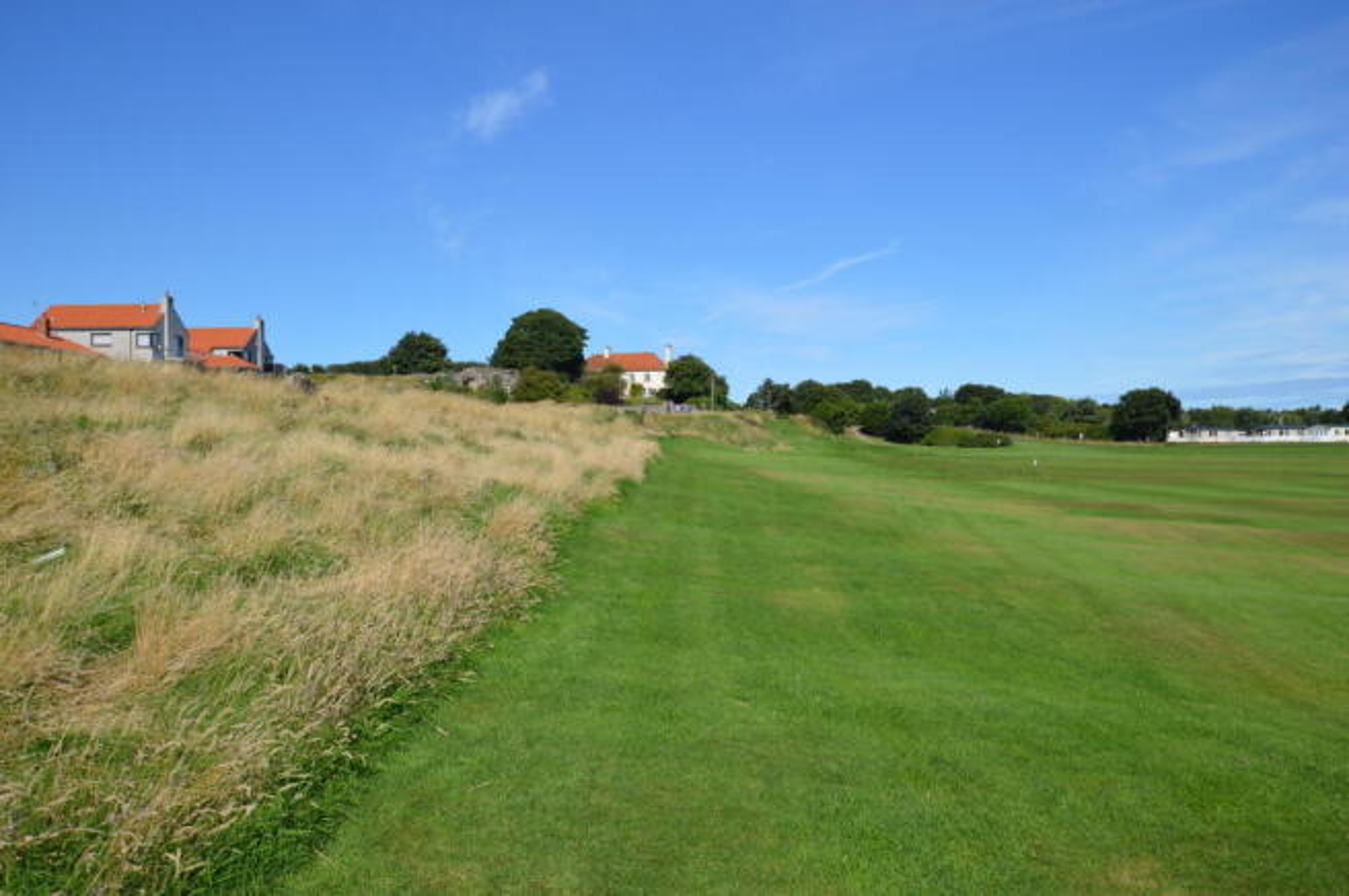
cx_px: 674
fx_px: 1123
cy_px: 448
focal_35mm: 30
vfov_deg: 43.5
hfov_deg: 62.0
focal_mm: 20
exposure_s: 1/320
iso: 100
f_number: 9
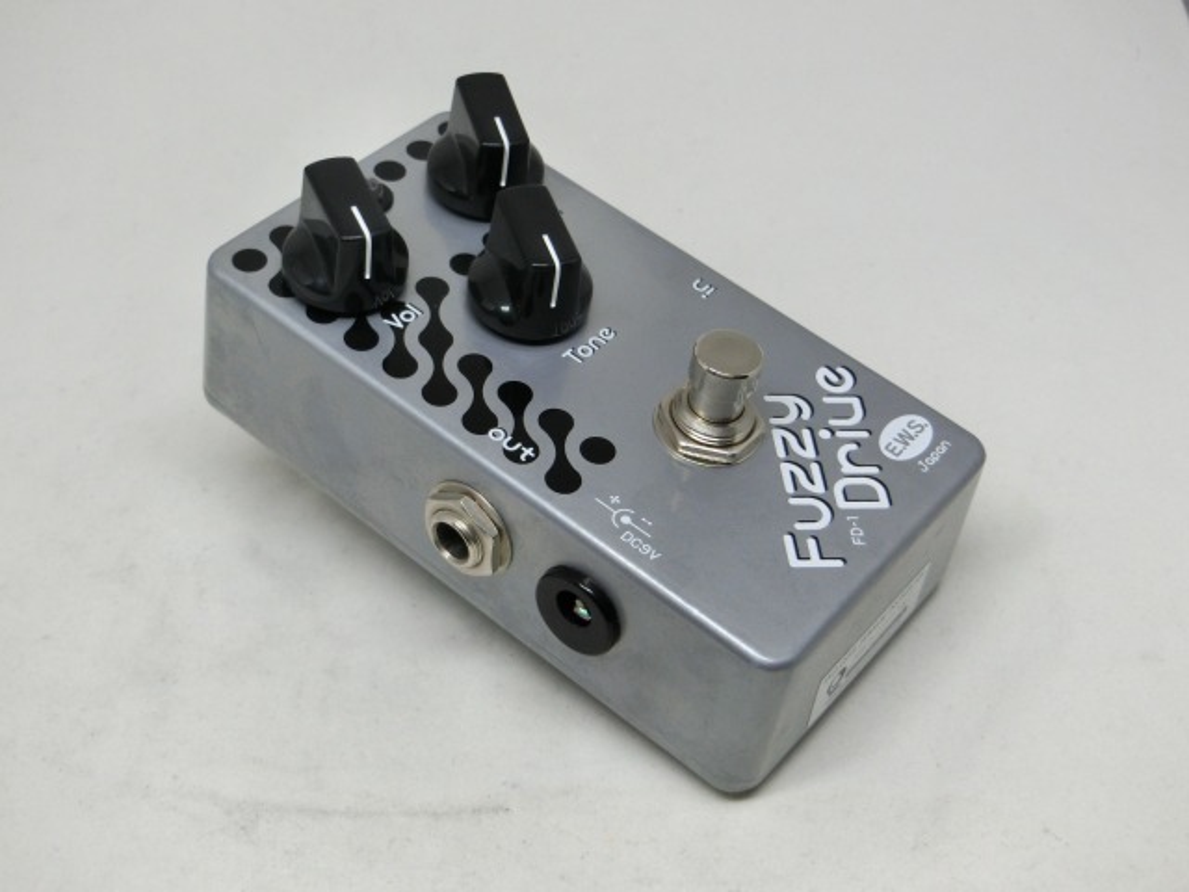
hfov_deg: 36.8
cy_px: 446
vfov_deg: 28.0
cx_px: 594
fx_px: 1786
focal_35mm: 52
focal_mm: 9.3
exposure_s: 1/125
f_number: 4.7
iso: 160
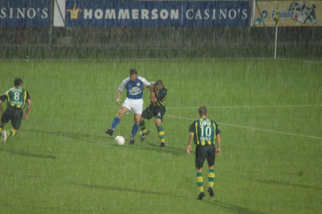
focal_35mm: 450
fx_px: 4022
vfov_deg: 3.0
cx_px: 161
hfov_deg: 4.6
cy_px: 107
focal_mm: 300
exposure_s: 1/90
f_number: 5.6
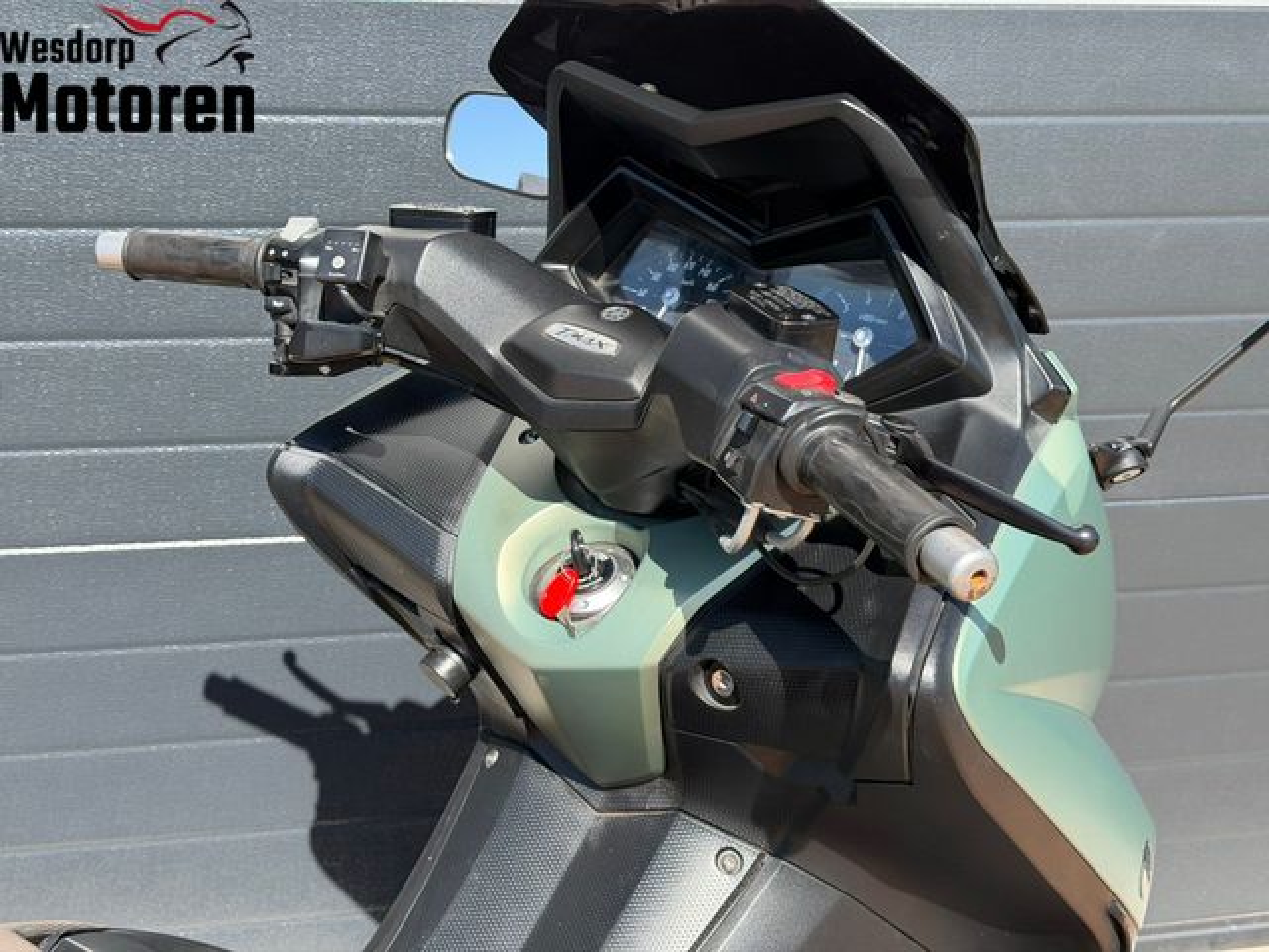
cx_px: 634
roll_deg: -0.6
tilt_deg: -16.4
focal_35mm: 48
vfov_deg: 30.3
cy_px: 476
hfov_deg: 39.7
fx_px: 1760
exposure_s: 1/1795
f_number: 1.78
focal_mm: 6.76
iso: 80
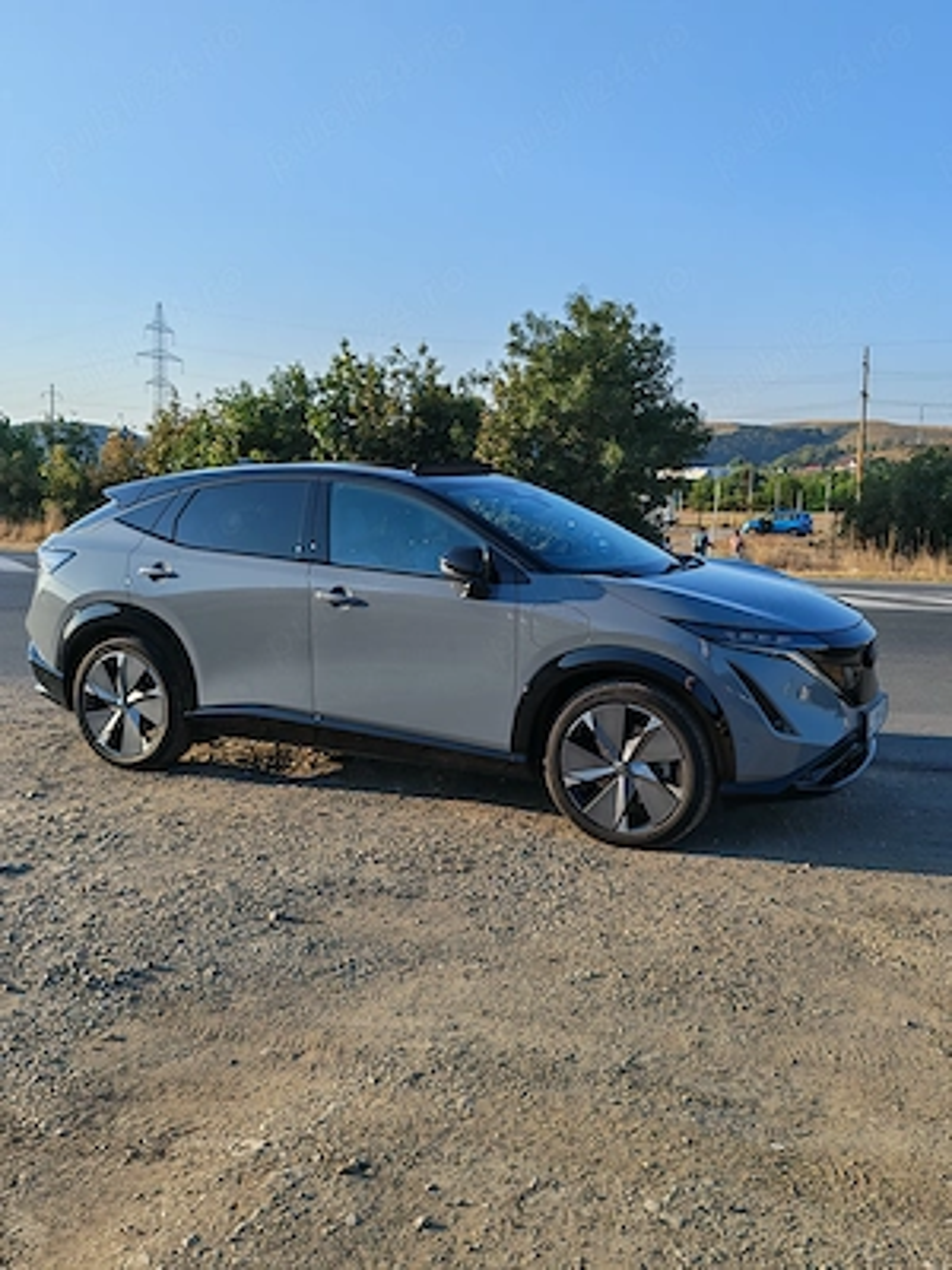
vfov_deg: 56.8
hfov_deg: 44.2
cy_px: 635
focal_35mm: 32
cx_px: 476
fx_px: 1173
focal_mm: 5.4
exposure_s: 1/1900
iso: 50
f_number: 1.6
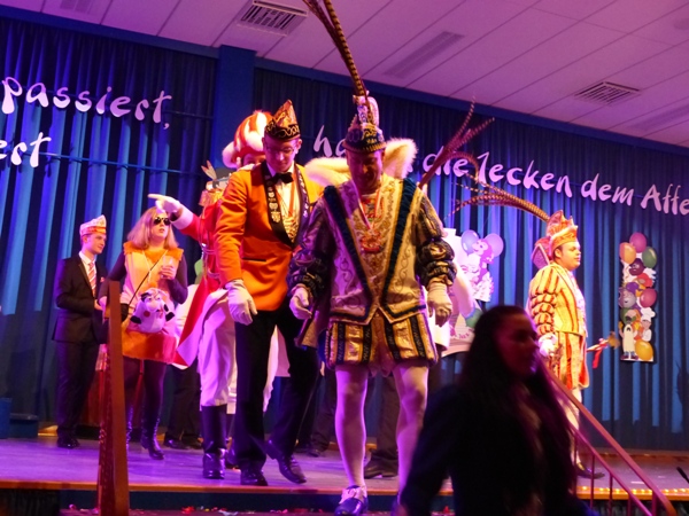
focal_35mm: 47
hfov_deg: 40.4
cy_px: 258
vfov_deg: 30.9
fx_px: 935
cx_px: 344
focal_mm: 8.4
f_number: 2.8
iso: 800
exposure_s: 1/60
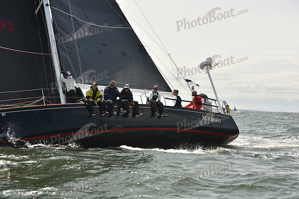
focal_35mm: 70
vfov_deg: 19.5
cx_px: 150
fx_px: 581
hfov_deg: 28.8
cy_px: 100
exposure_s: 1/800
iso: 250
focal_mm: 70
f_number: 8
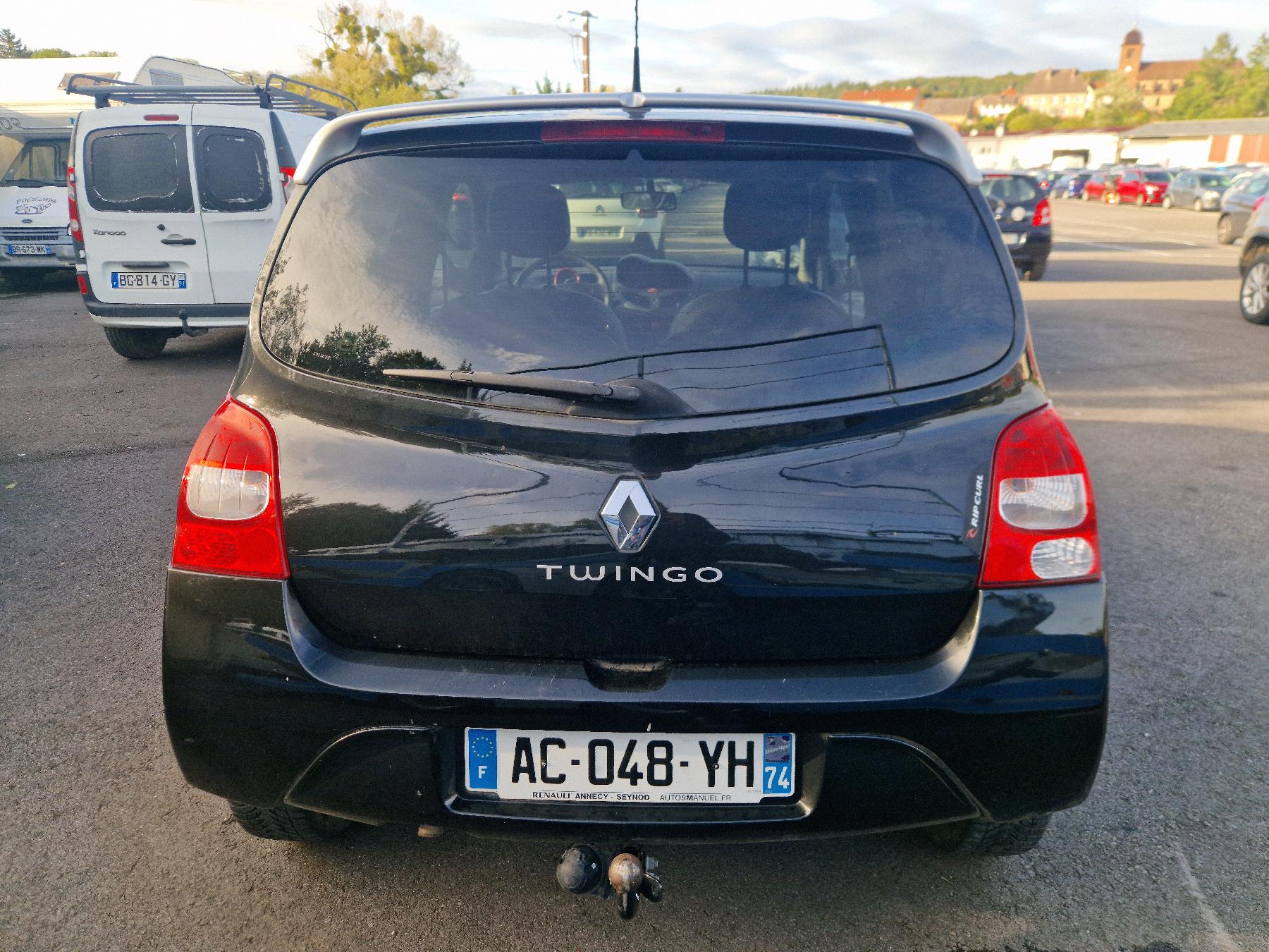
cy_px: 476
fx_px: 843
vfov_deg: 58.9
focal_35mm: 23
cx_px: 634
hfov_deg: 73.9
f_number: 1.8
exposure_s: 1/303
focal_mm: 5.4
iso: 50
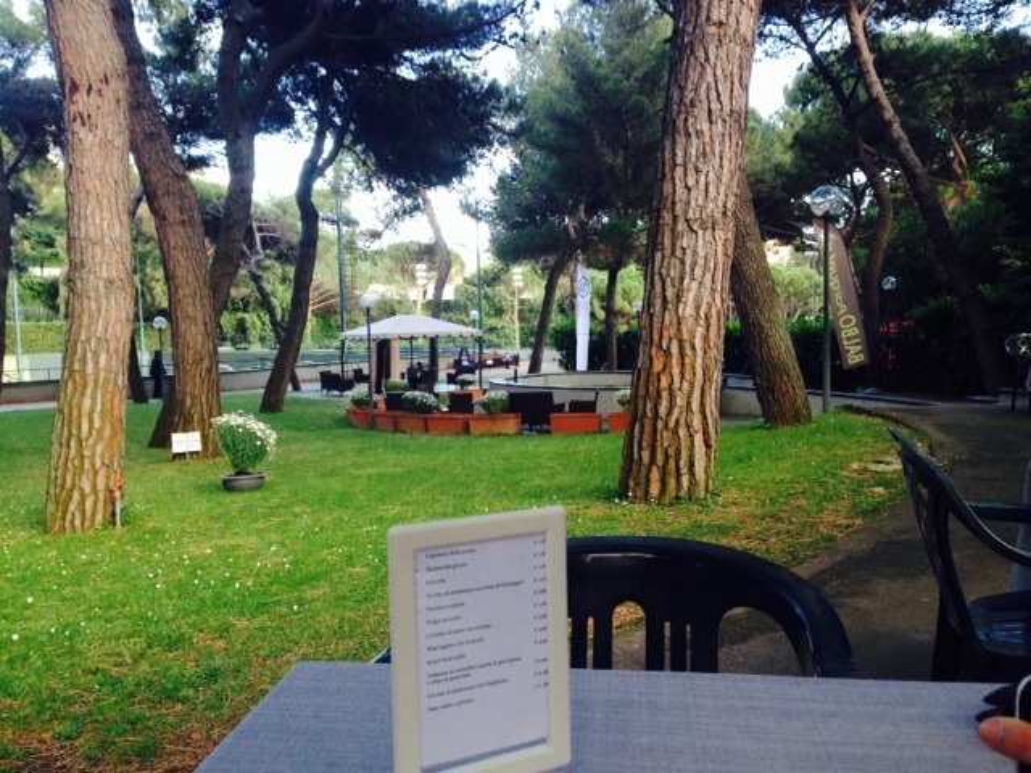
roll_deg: -1.8
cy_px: 386
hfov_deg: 55.4
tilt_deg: -1.9
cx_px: 516
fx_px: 983
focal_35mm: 33
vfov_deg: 42.9
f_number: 2.4
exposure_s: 1/120
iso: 80
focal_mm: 4.12
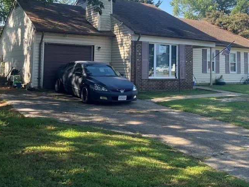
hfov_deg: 45.6
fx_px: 295
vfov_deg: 34.3
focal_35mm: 41
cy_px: 42
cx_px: 143
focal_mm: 5.1
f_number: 1.6
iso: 50
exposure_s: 1/913
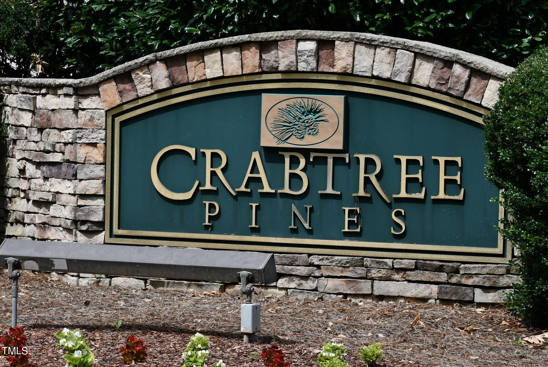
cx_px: 274
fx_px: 2012
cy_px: 184
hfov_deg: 15.5
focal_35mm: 132
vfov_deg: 10.4
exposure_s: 1/250
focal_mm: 66
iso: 100
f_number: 8
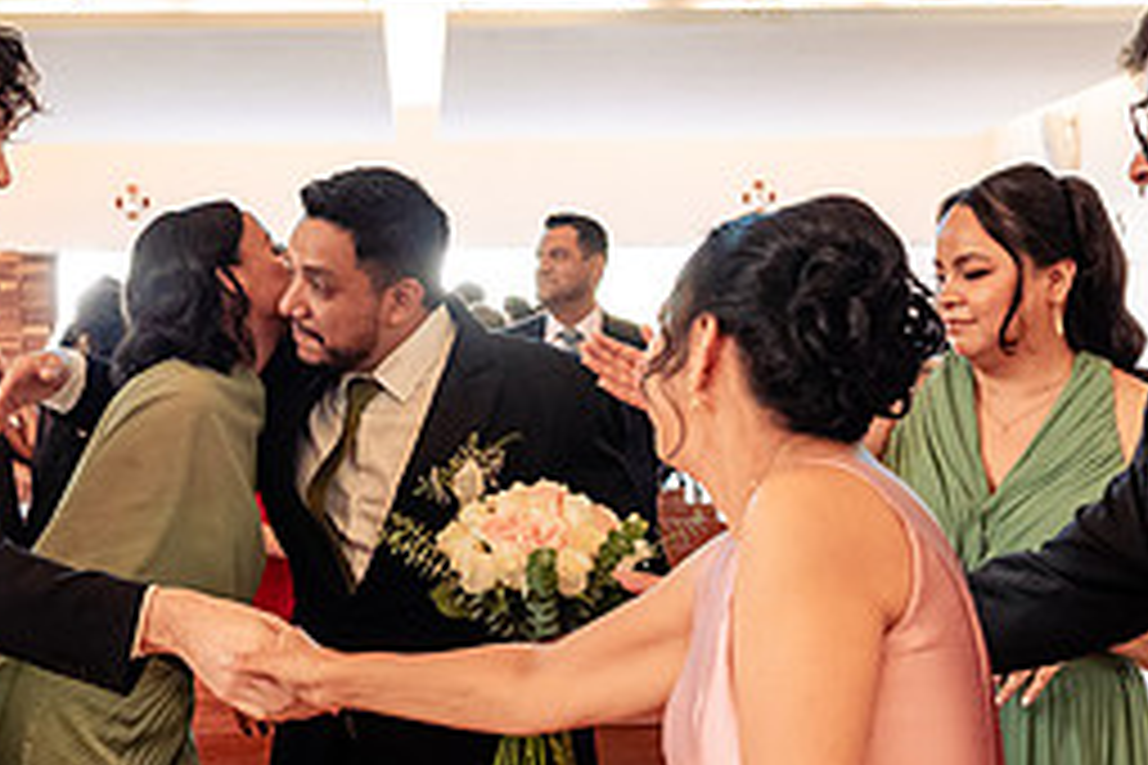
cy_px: 420
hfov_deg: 25.7
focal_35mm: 79
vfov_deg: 17.3
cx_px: 586
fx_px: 2519
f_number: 4.5
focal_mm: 31
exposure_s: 1/125
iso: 2000
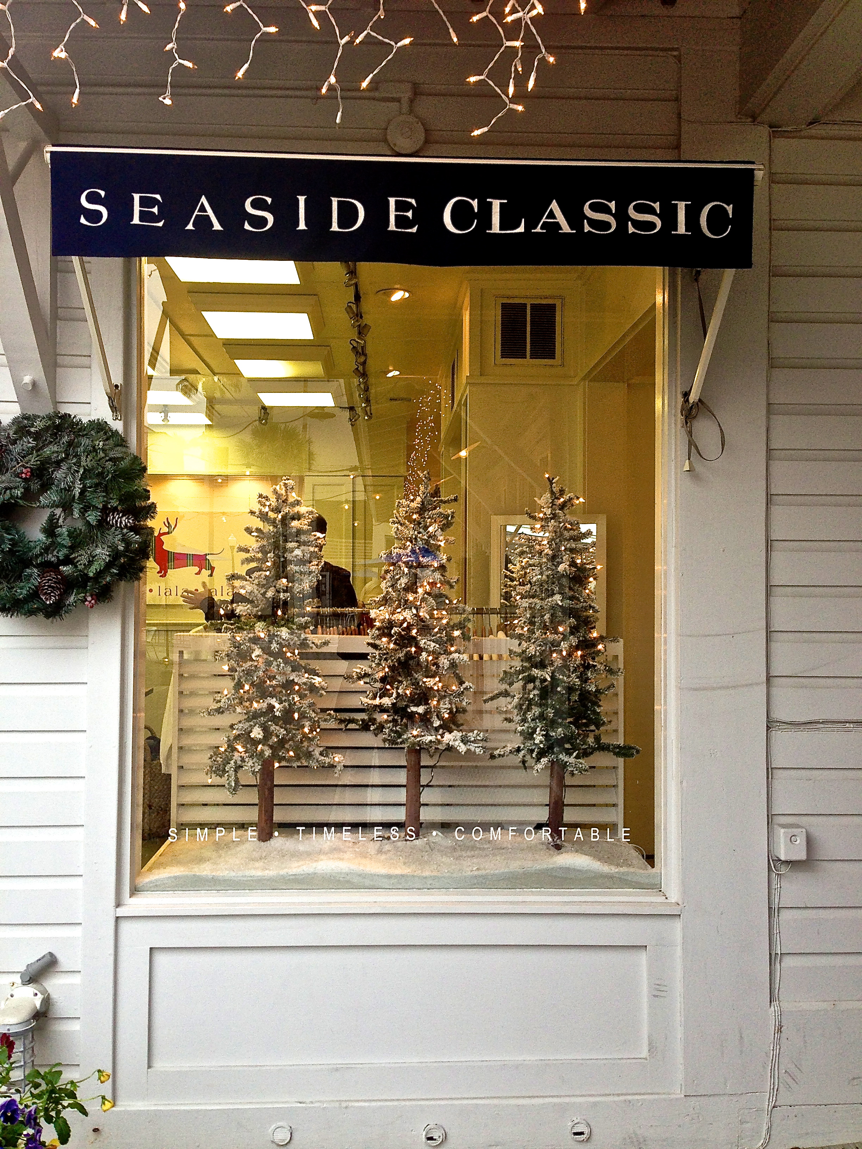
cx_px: 431
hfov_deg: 42.9
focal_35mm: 33
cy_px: 574
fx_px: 1096
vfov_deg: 55.4
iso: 64
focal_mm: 4.13
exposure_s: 1/40
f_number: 2.4
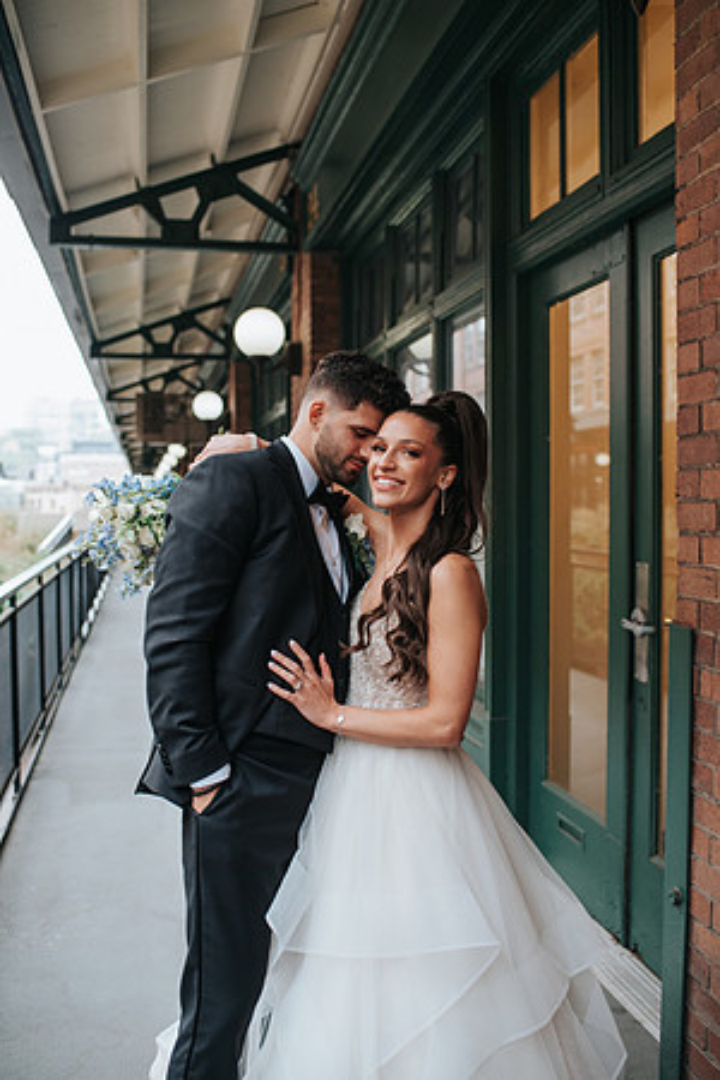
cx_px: 360
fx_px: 1050
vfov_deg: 54.4
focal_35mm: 35
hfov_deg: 37.9
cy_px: 540
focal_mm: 35
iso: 560
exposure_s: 1/125
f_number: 2.8
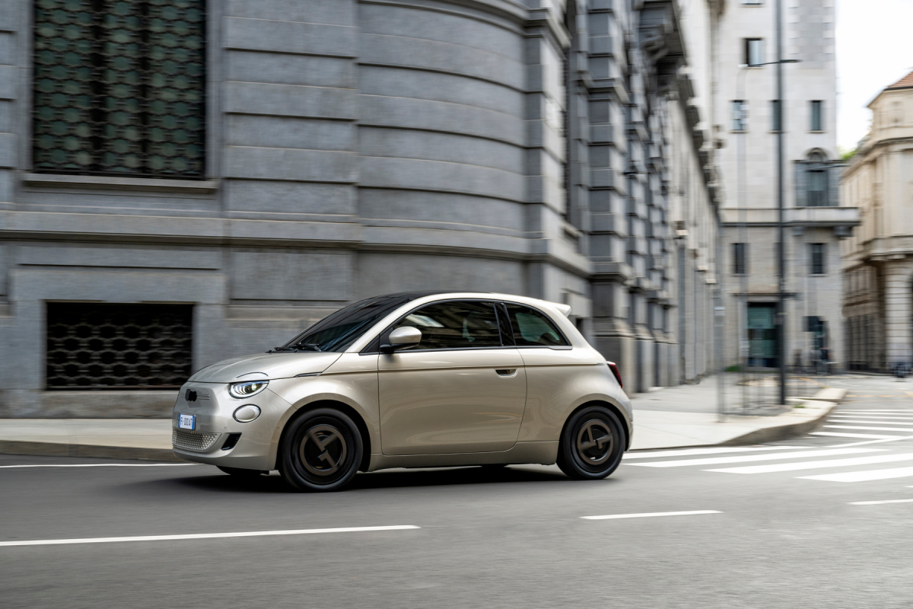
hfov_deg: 41.1
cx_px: 456
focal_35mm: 48
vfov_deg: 28.1
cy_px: 304
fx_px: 1217
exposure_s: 1/80
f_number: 8
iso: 320
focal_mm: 48
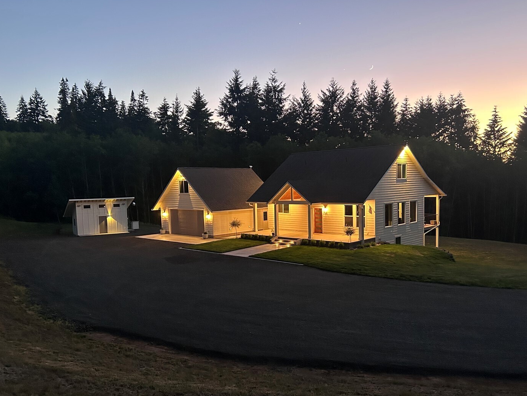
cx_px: 277
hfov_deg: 59.9
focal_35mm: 30
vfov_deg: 46.7
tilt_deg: -4.9
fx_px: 457
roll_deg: +1.8
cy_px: 225
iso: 500
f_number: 1.5
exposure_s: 1/30
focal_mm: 5.7
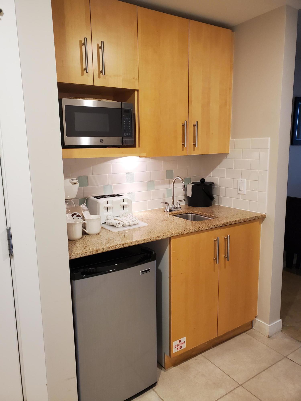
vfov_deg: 67.3
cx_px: 150
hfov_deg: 53.1
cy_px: 200
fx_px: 301
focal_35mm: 26
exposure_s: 1/40
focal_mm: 4.3
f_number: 2.4
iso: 250
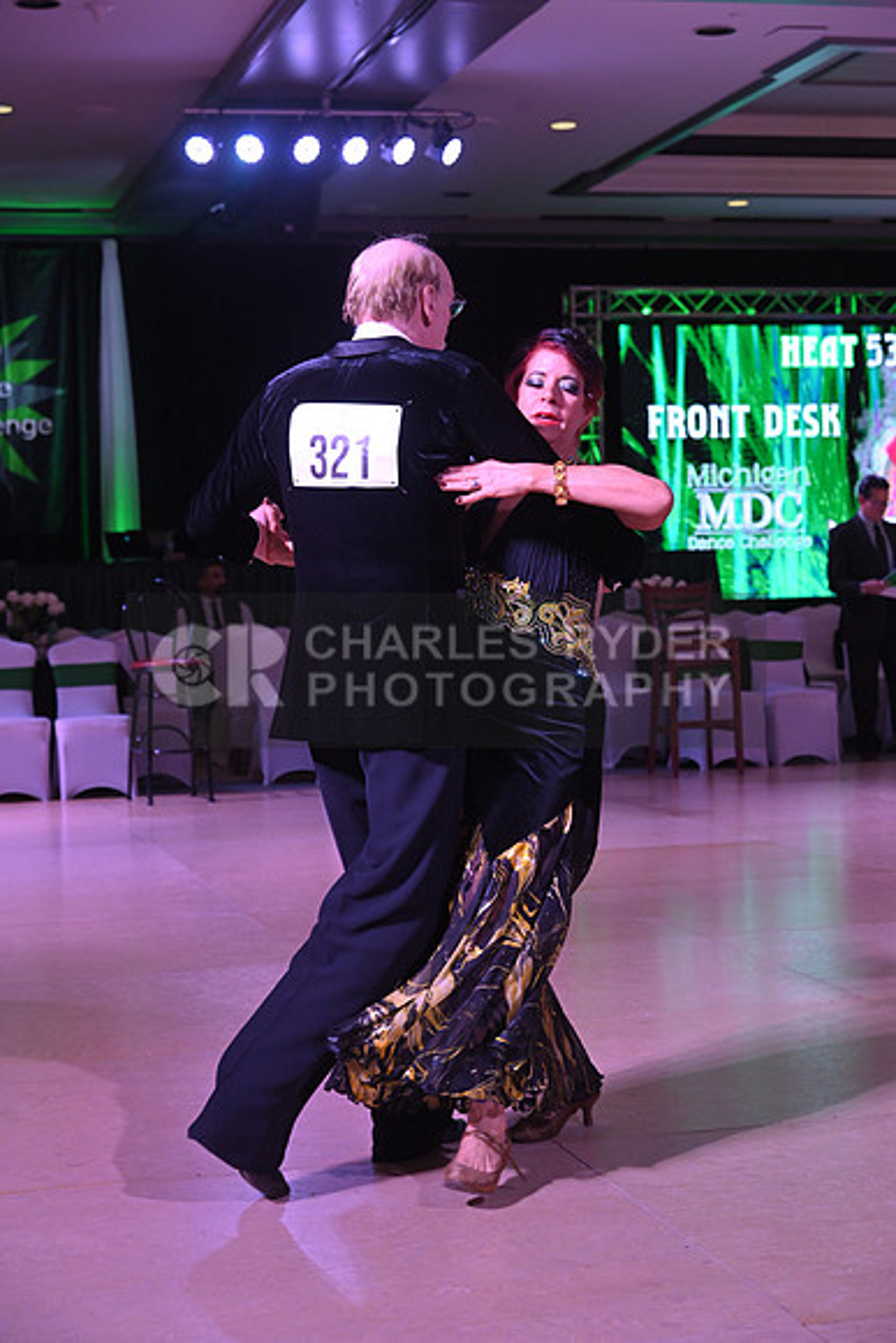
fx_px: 2313
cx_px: 448
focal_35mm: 62
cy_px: 672
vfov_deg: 32.4
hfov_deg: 21.9
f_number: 5.6
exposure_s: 1/320
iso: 1250
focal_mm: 62
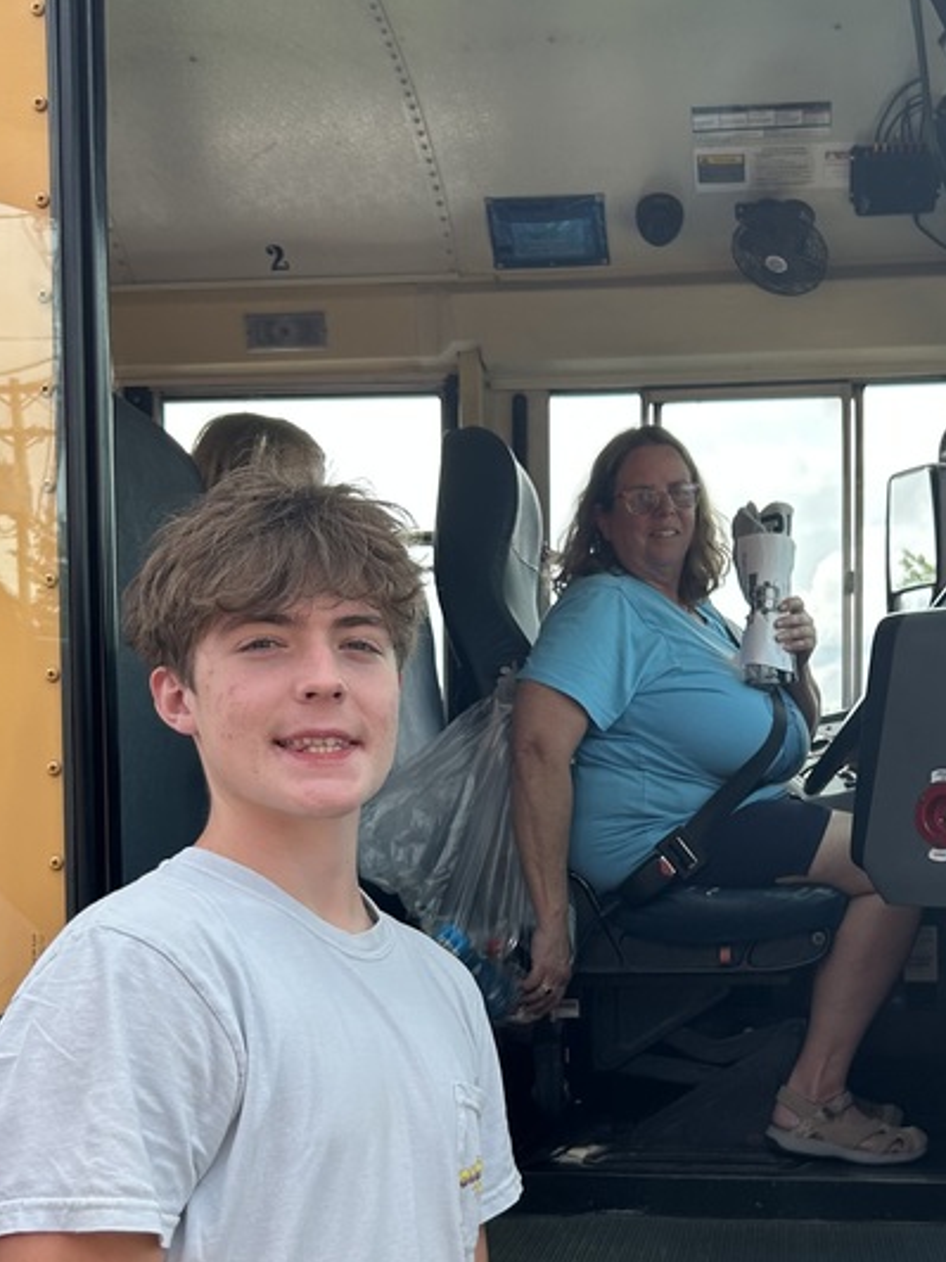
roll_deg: +2.0
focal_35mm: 50
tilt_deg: -2.9
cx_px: 607
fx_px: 1822
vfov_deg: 37.7
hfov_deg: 29.0
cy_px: 863
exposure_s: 1/866
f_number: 1.5
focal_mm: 5.7
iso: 50
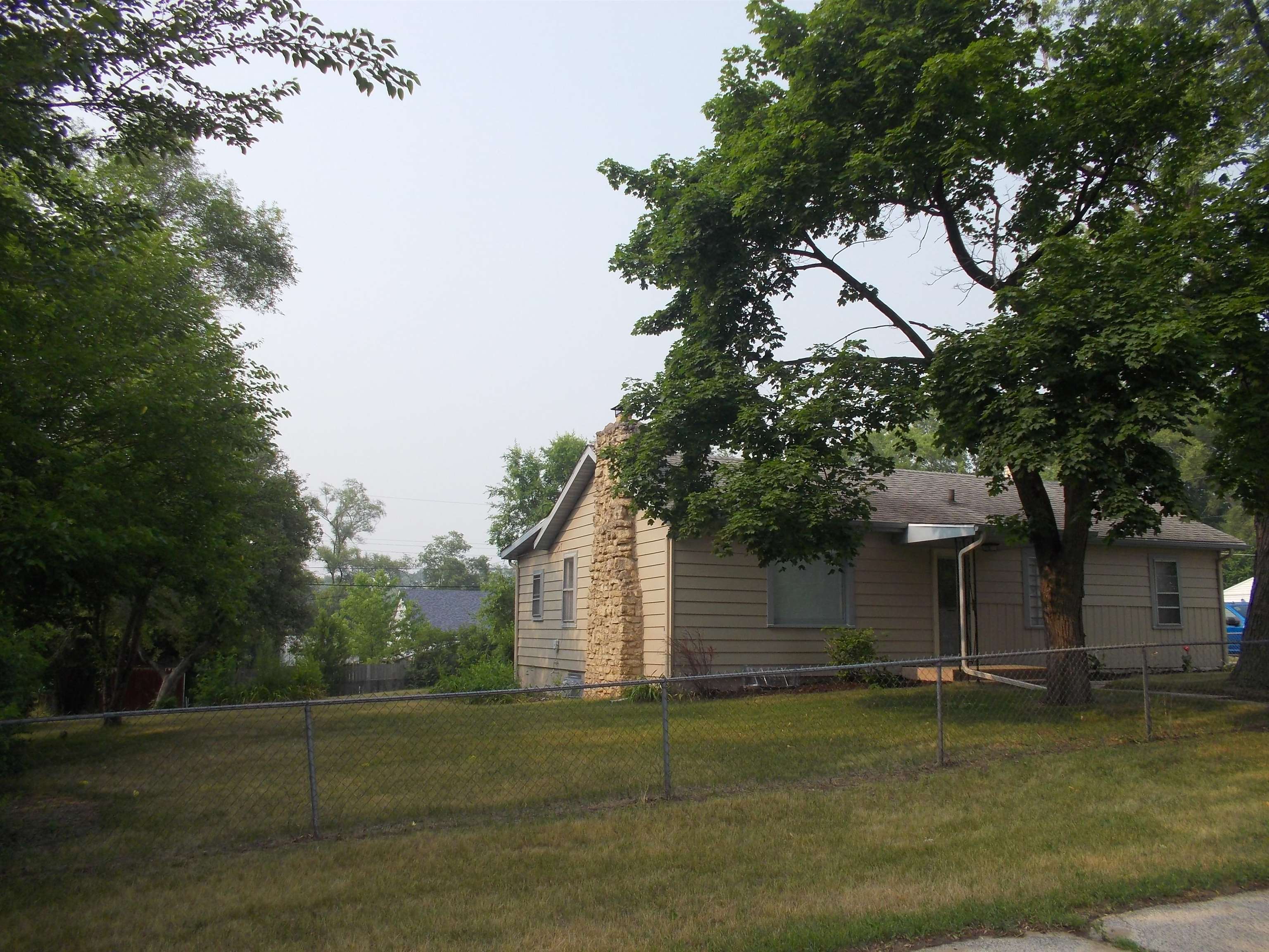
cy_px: 476
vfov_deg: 48.2
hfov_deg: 61.7
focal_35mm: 29
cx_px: 634
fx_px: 1063
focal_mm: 4.1
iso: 80
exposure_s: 1/500
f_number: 3.3
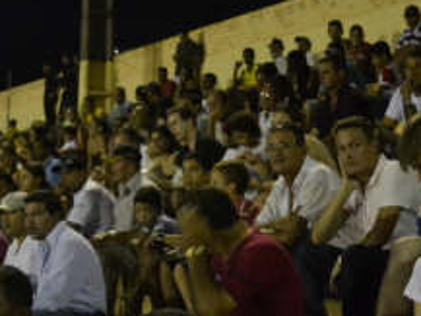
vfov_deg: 14.2
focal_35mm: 103
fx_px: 1255
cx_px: 186
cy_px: 296
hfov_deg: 19.0
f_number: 4.5
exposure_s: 1/30
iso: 3200
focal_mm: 31
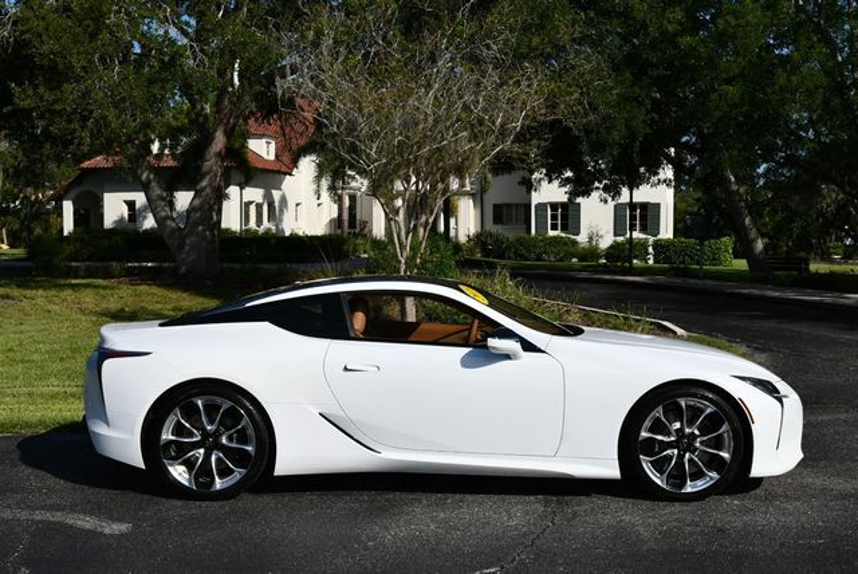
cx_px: 429
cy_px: 287
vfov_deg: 30.6
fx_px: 1050
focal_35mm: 44
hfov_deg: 44.5
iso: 100
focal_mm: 22
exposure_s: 1/400
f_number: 10
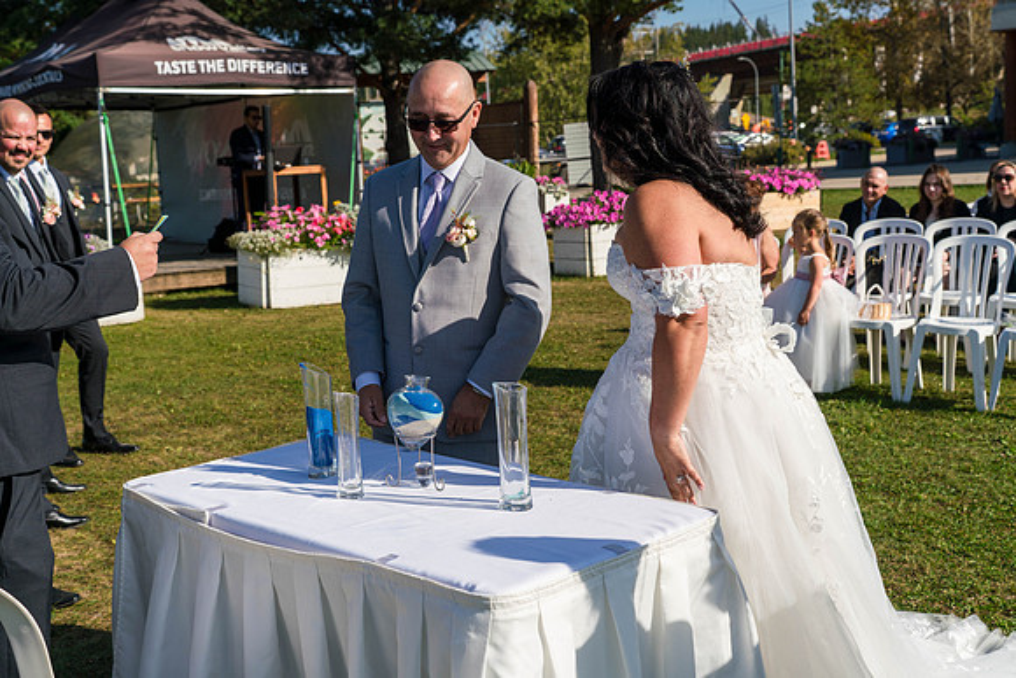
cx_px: 508
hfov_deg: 42.7
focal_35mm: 46
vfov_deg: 29.3
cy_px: 339
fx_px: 1298
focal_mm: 46
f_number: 6.3
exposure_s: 1/1250
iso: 250
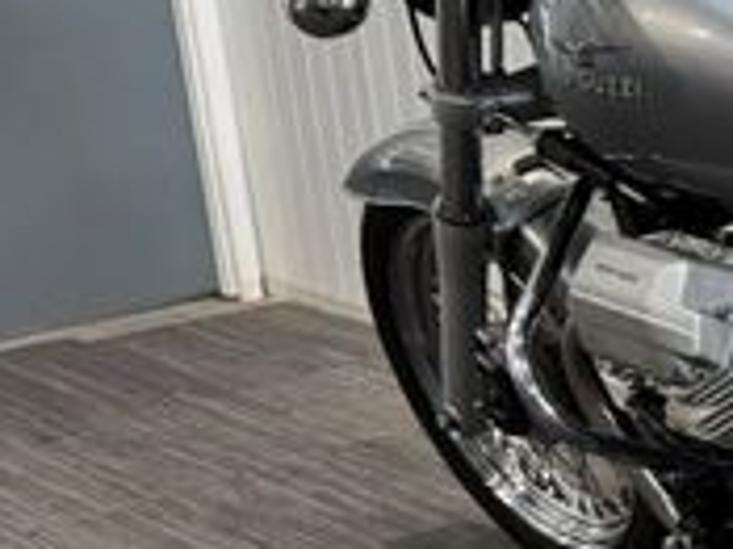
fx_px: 1862
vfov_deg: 16.7
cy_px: 427
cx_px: 1336
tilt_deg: -18.9
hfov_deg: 17.7
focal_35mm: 88
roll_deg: +0.1
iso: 250
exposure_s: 1/50
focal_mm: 6.76
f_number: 1.78
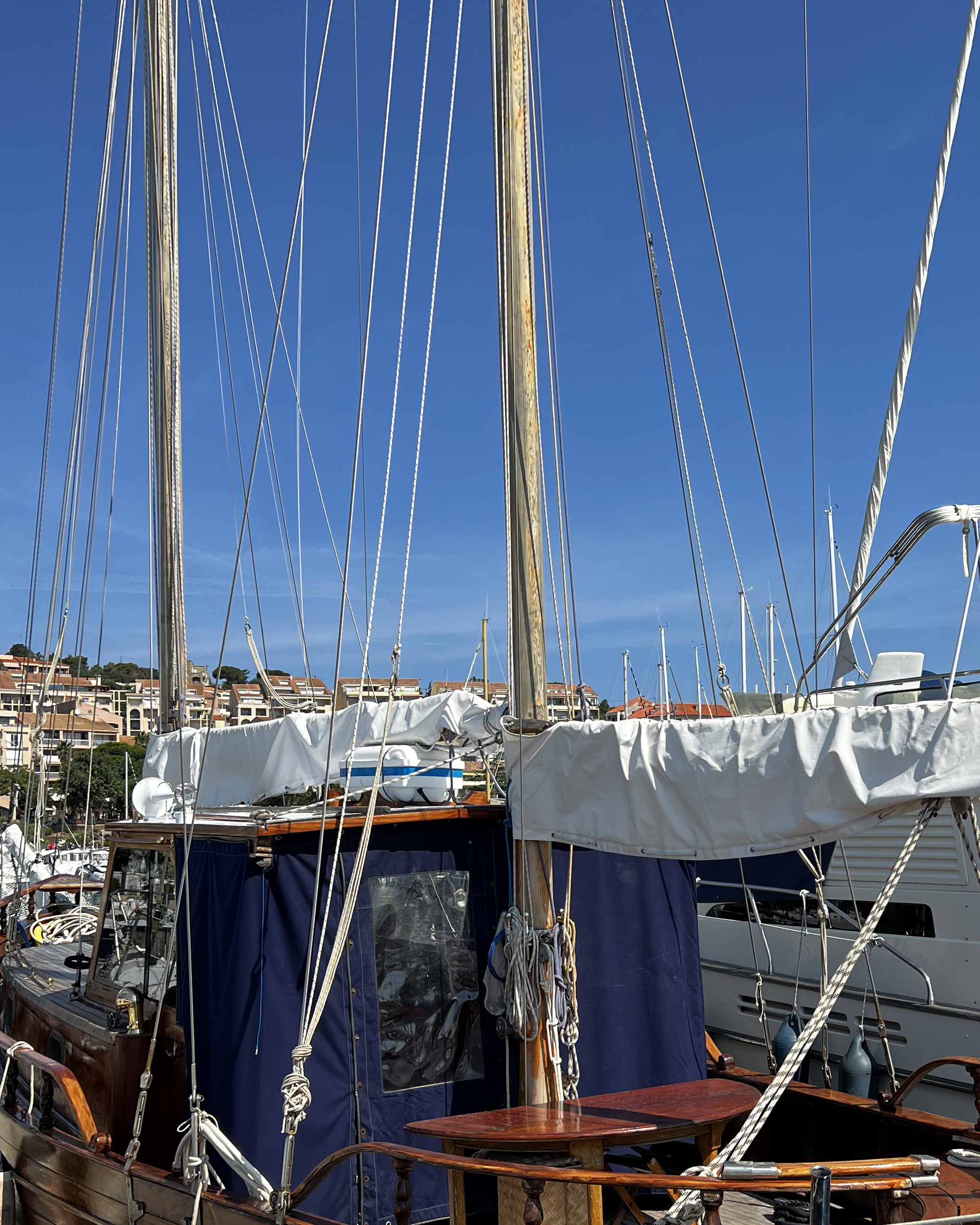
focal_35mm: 40
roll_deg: +0.9
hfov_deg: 37.1
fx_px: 1450
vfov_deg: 45.1
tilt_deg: +1.7
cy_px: 819
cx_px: 615
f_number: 1.5
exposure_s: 1/4444
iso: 50
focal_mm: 5.7
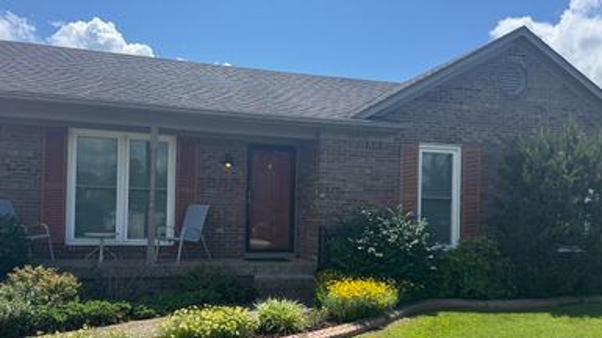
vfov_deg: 34.5
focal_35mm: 34
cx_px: 291
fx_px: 542
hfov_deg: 58.0
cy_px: 206
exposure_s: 1/4608
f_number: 1.78
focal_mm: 6.76
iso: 80
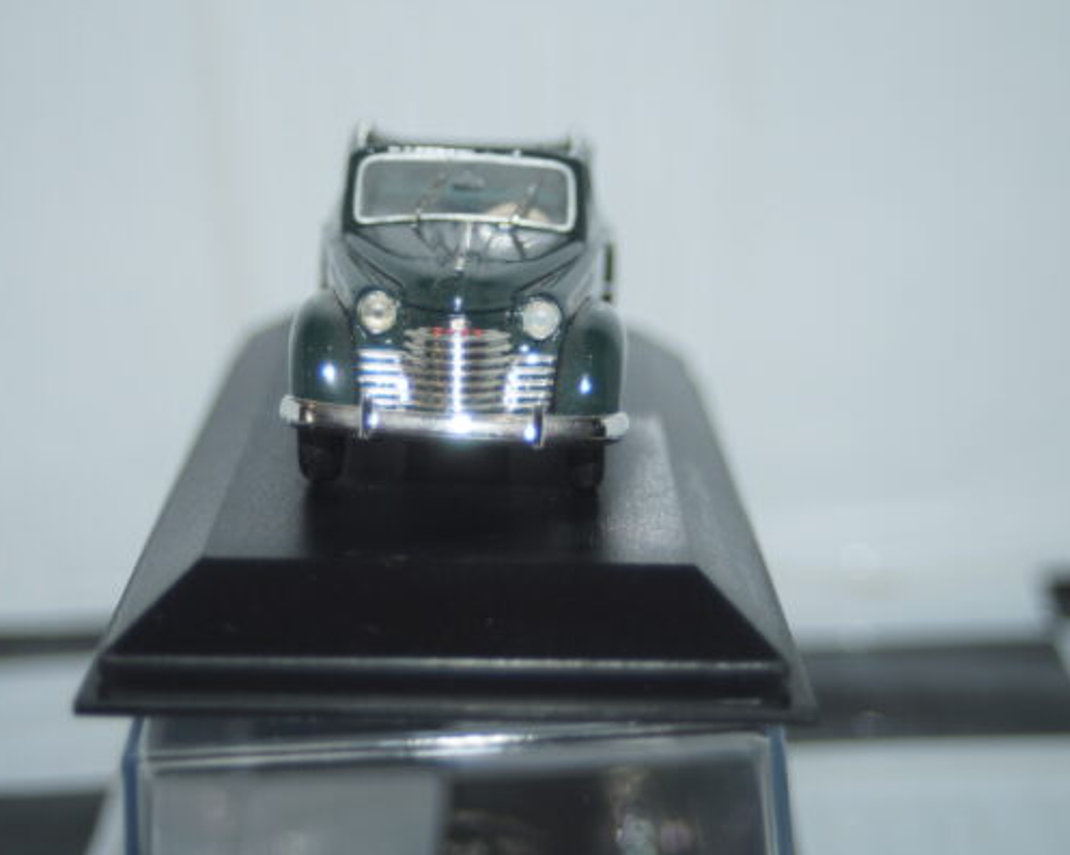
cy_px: 429
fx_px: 2690
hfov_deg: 22.5
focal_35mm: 85
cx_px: 446
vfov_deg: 18.1
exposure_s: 1/100
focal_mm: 50
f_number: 4.5
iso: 160
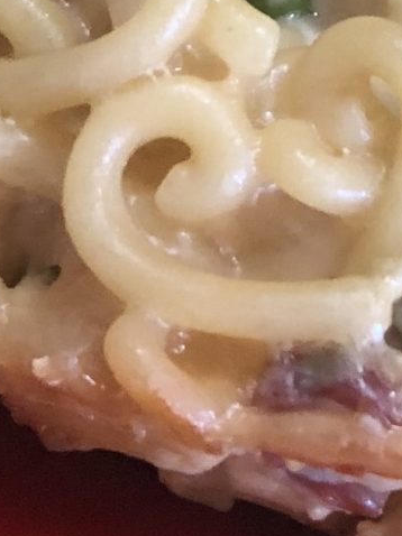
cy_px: -463
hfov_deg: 9.6
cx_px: 615
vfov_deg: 12.0
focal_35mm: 150
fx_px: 2325
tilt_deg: -54.7
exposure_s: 1/30
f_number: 1.8
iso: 40
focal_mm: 3.99
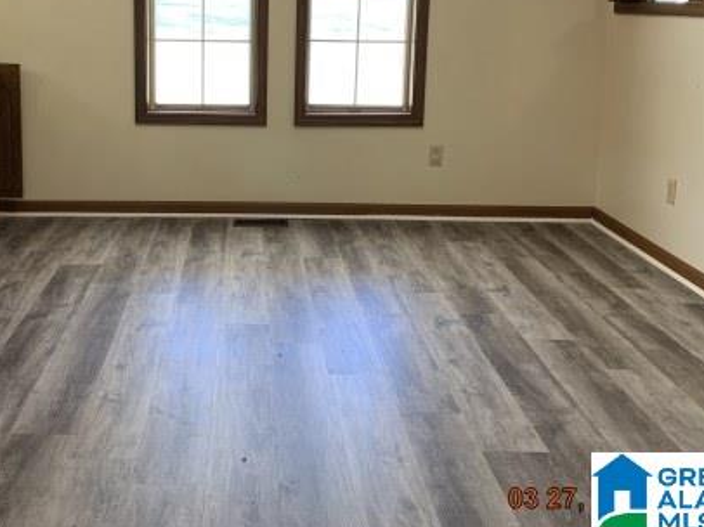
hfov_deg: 45.2
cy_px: 116
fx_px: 833
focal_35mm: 41
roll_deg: +0.0
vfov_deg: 34.2
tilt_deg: -9.4
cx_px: 244
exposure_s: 1/60
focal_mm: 4.25
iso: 100
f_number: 1.8
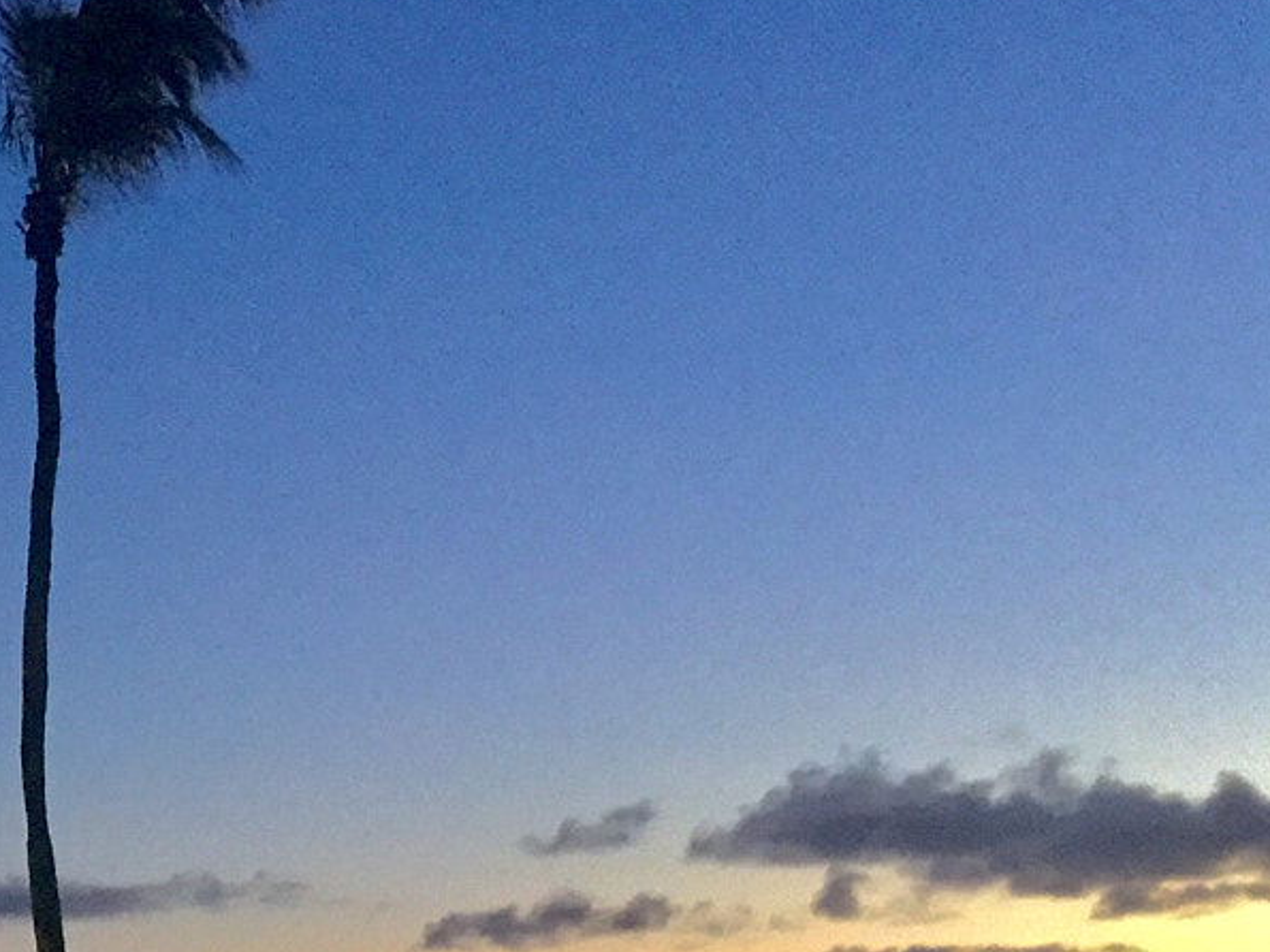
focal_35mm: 78
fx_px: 2861
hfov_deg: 22.8
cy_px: 958
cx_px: -286
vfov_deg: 18.4
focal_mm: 4.15
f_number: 2.2
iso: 250
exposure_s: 1/30
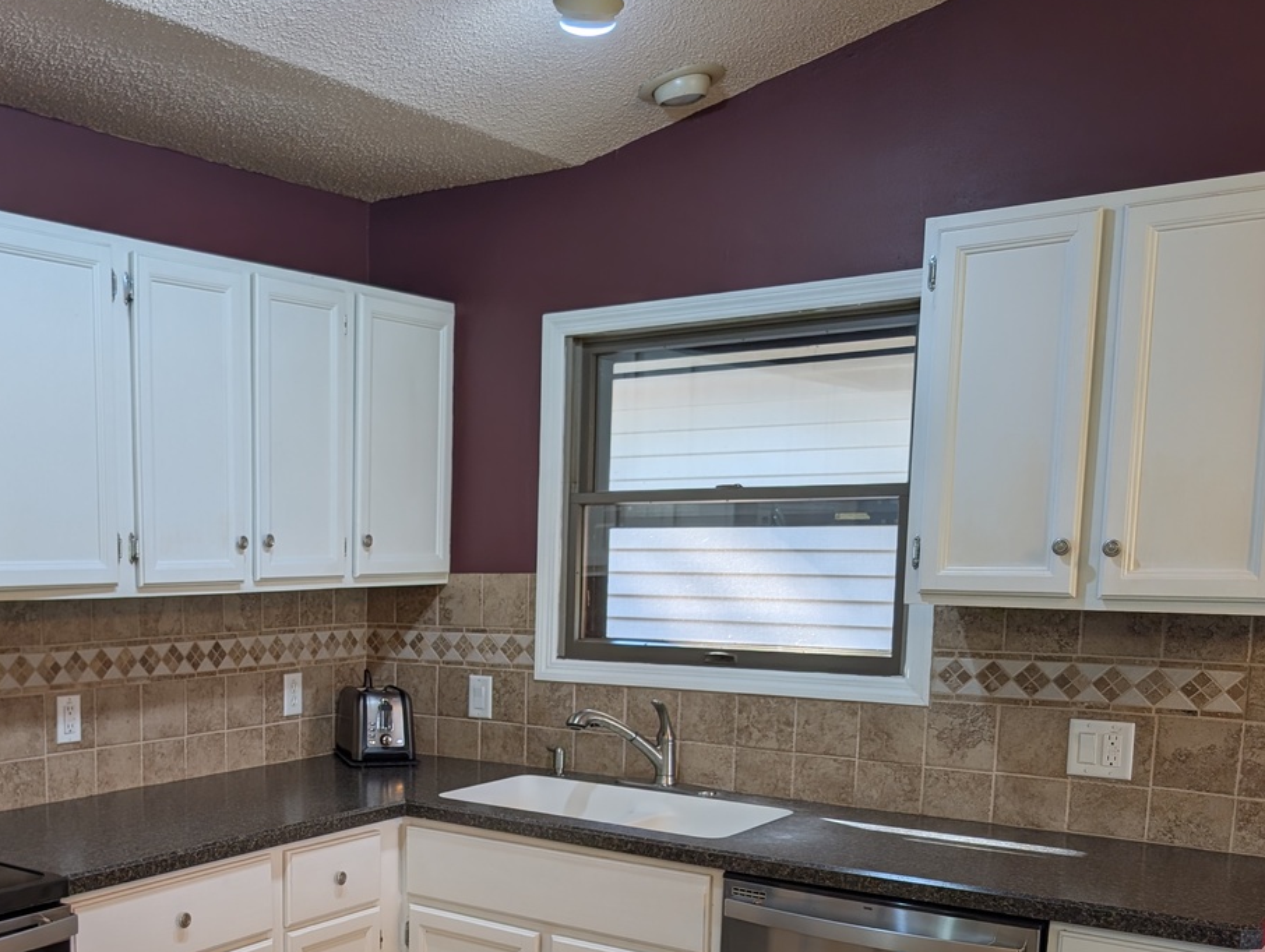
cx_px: 302
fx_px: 1391
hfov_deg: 47.0
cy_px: 733
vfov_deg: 36.8
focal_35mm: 38
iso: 20
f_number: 1.68
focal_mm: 6.9
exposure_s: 1/120
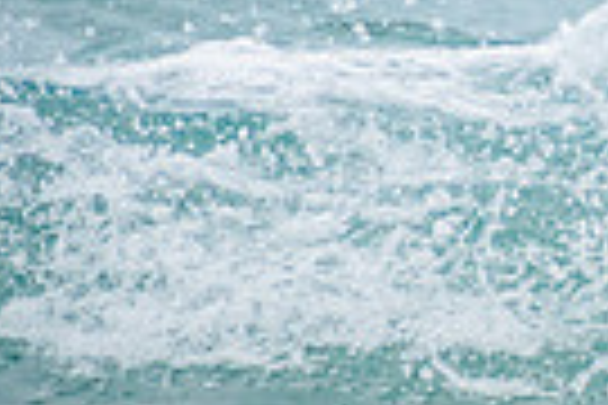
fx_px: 43621
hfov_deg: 0.8
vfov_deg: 0.5
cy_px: 110
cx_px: 1135
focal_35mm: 2583
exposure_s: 1/2000
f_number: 5.6
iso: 360
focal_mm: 400
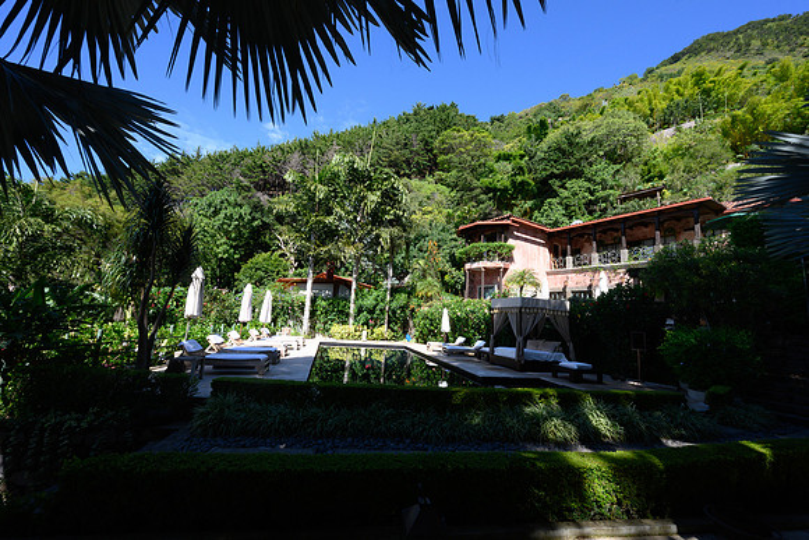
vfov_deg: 81.2
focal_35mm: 14
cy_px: 270
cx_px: 404
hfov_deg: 104.2
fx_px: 315
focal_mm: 14
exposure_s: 1/160
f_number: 18
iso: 800
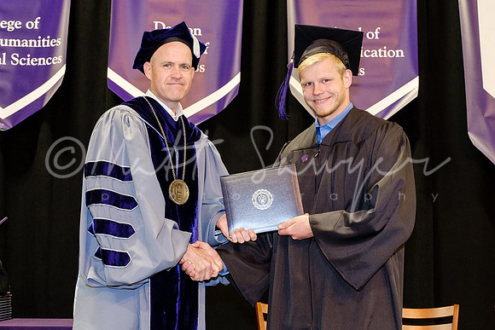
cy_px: 189
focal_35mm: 54
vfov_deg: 24.9
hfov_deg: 36.6
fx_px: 747
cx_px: 242
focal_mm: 23.4
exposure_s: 1/100
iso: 1250
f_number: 4
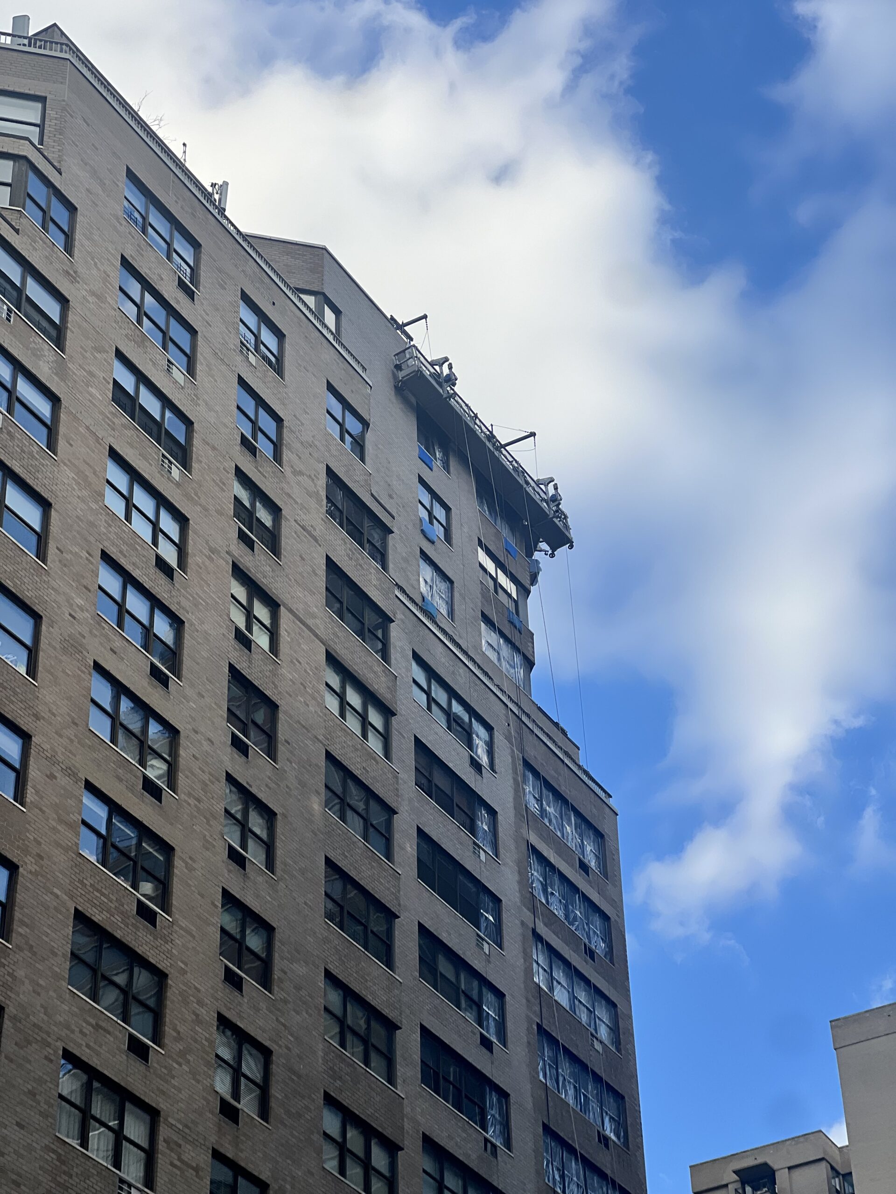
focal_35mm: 77
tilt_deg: +38.8
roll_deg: +0.8
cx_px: 448
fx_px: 2657
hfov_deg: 19.1
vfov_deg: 25.3
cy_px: 597
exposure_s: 1/436
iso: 32
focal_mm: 9
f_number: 2.8
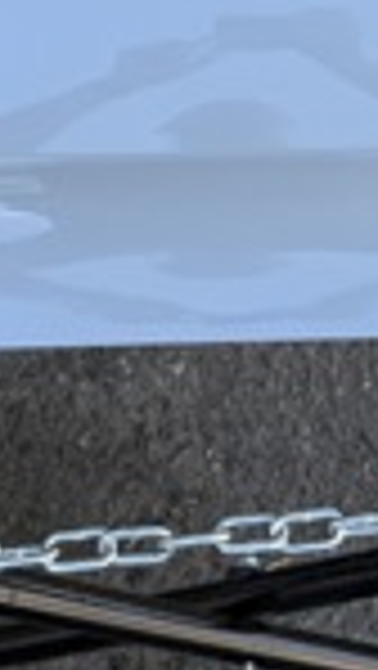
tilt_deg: -45.6
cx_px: 360
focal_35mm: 112
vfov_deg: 17.3
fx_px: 1992
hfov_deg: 10.8
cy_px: -328
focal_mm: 6.76
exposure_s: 1/510
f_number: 1.78
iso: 80
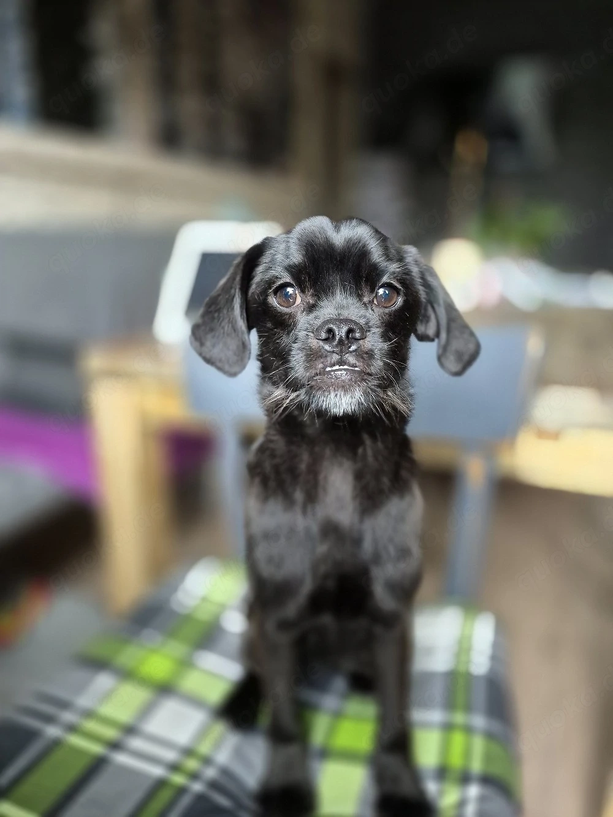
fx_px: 543
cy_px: 408
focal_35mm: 23
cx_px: 306
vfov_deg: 73.9
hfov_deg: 58.9
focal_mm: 5.4
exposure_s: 1/100
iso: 1000
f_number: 1.8
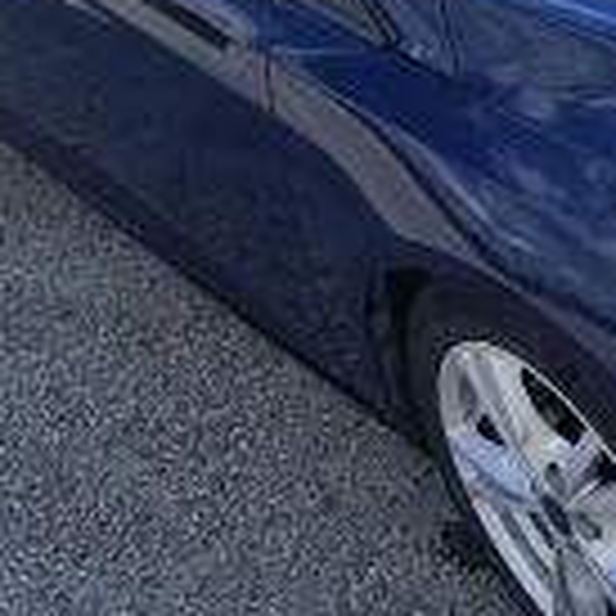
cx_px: 612
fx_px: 1913
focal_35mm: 95
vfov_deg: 17.4
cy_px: -139
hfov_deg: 17.9
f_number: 1.8
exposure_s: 1/1196
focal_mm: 5.4
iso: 50
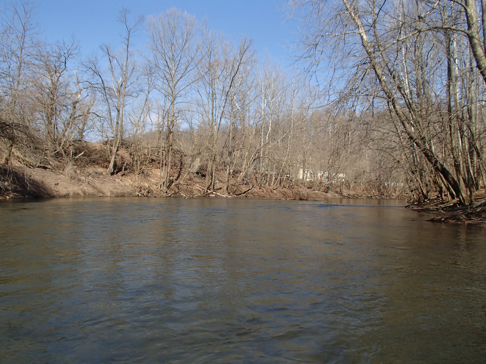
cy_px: 182
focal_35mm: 28
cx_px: 243
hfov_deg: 63.4
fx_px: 393
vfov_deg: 49.7
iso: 100
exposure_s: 1/640
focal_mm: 5
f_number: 3.9
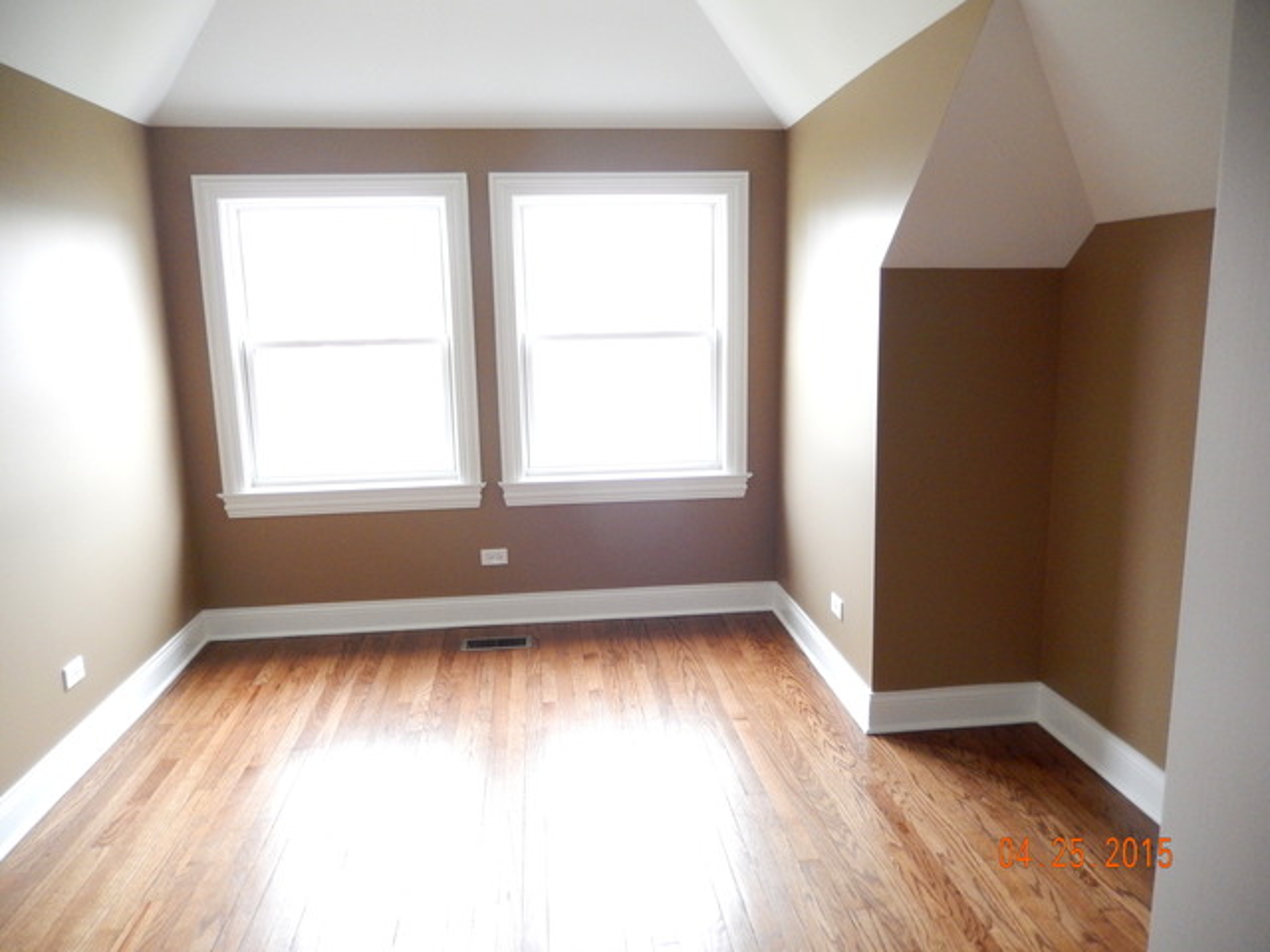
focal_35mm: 25
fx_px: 917
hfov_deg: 69.4
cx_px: 635
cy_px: 476
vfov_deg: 54.9
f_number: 3.4
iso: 400
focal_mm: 4.5
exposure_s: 1/30
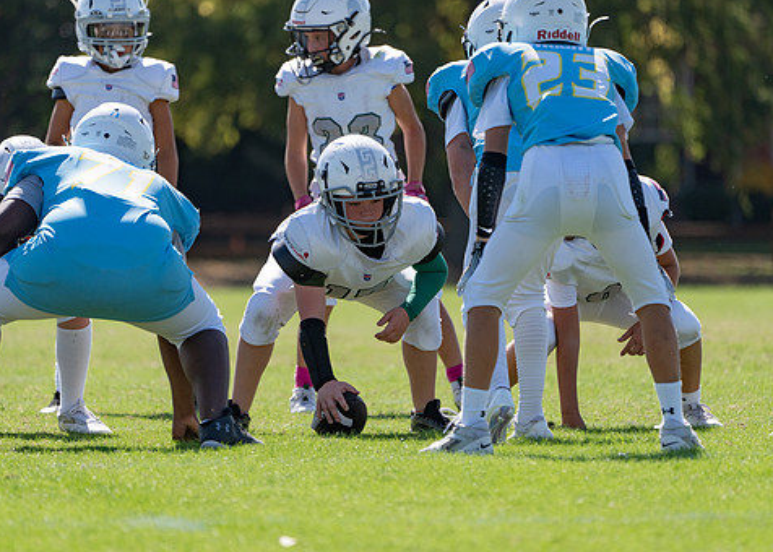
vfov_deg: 2.8
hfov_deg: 3.9
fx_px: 11218
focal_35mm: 511
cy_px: 265
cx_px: 374
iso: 200
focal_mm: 400
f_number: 5.6
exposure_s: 1/1000
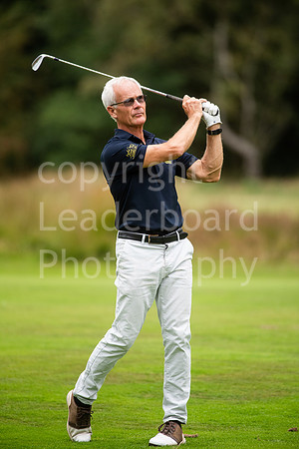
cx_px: 150
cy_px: 224
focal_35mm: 300
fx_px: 3737
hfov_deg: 4.6
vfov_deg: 6.9
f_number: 4
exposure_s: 1/1600
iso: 1000
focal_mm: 300
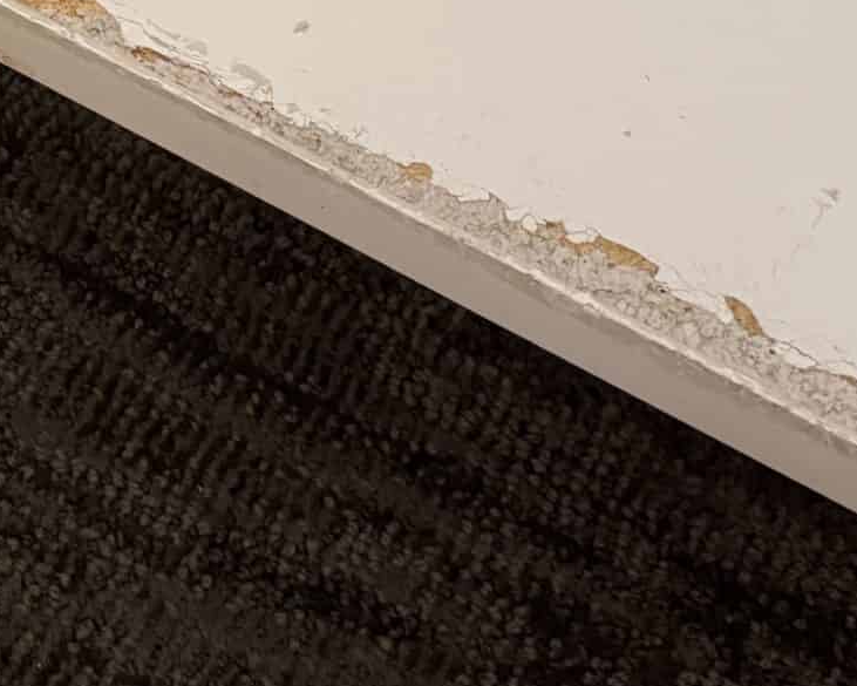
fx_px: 2080
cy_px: -159
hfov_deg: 22.1
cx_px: -73
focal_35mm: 82
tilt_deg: -50.9
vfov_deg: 17.7
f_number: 1.78
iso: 640
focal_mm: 6.76
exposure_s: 1/40
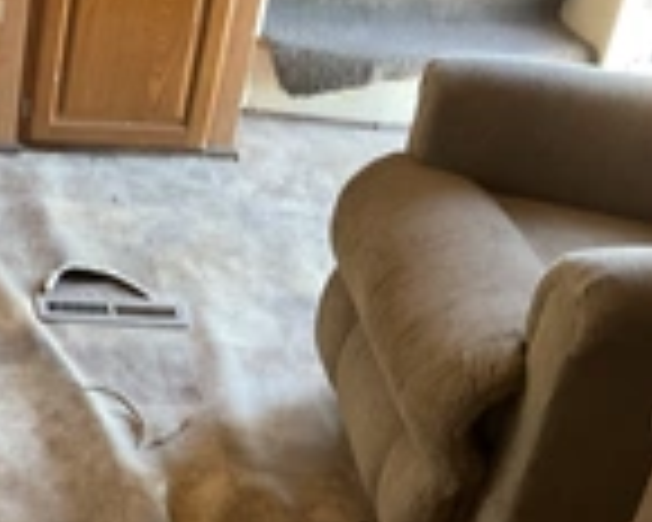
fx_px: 1505
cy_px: 369
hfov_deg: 22.4
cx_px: -148
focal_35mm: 78
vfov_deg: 19.6
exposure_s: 1/60
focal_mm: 3
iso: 125
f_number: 1.8
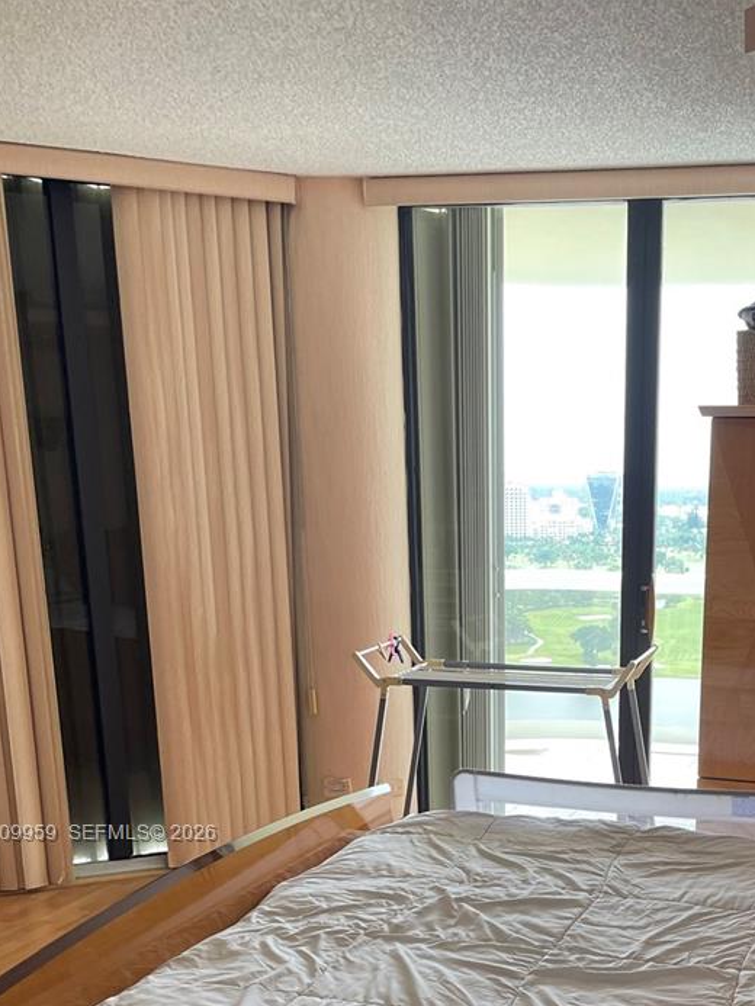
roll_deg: -1.1
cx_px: 601
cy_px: 835
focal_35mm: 45
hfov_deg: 31.4
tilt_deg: -15.0
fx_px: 1308
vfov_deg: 40.0
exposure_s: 1/121
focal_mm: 4.2
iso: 100
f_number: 1.6
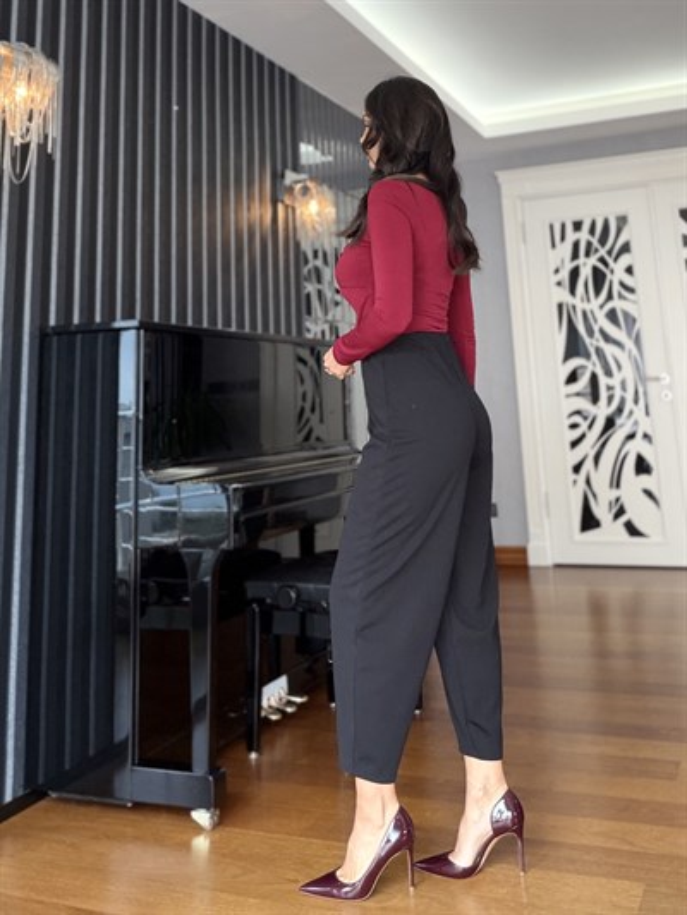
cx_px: 344
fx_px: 794
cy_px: 458
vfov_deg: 60.0
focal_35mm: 30
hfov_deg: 46.8
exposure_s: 1/60
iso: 125
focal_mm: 2.71
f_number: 1.9
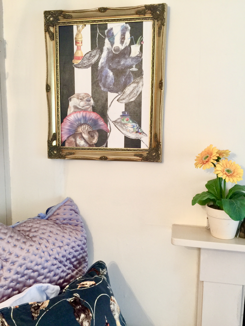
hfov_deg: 48.2
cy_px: 163
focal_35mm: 29
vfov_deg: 61.7
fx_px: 274
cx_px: 122
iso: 64
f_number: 2.2
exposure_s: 1/17
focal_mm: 4.15
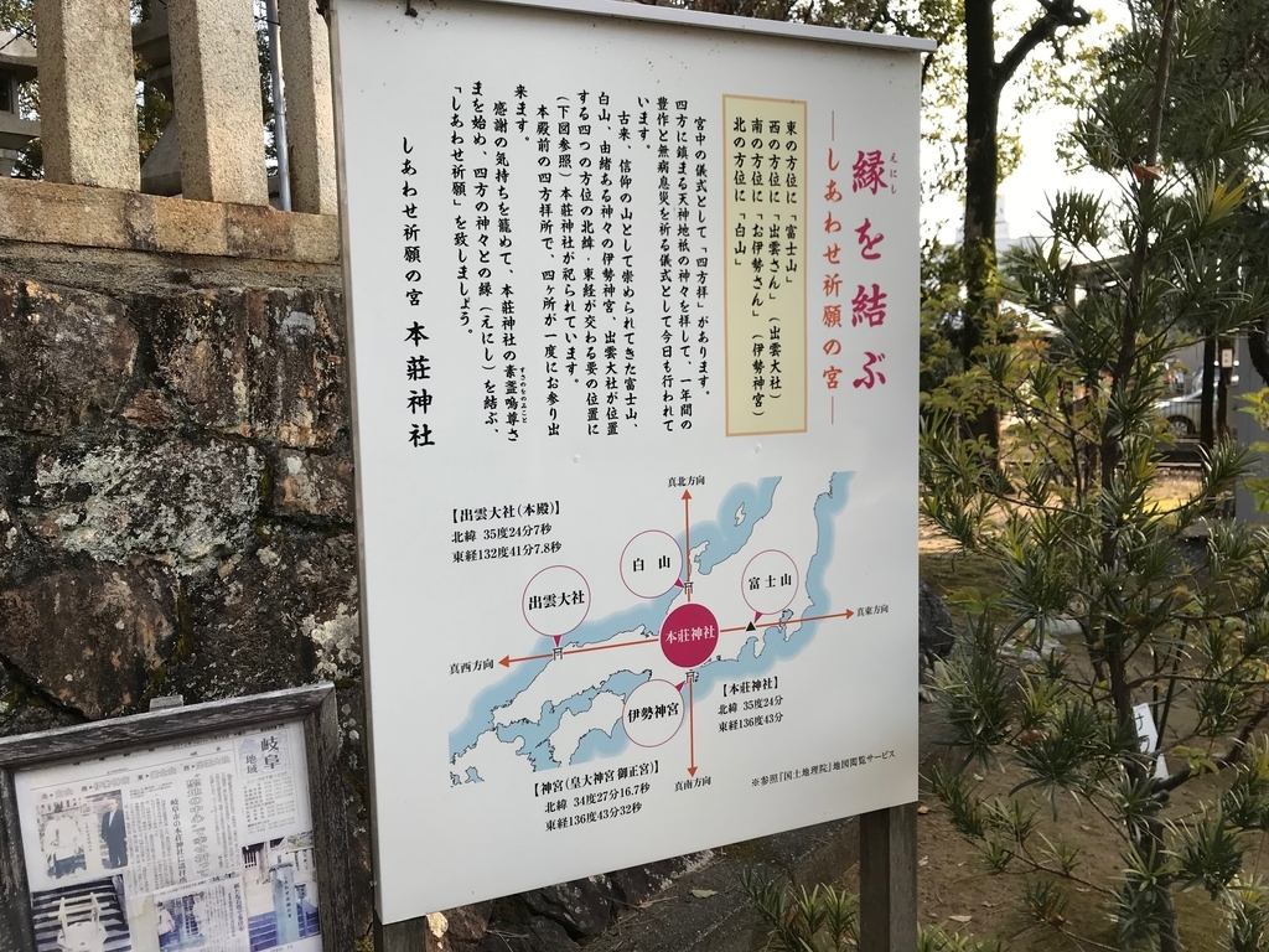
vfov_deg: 49.7
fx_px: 1026
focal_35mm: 28
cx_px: 634
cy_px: 476
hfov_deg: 63.4
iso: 20
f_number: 1.8
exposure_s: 1/509
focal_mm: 3.99
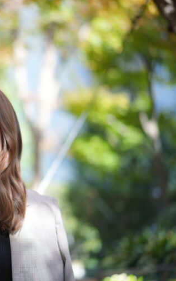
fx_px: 651
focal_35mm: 85
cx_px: -21
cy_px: 140
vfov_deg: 24.3
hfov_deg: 15.0
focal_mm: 55
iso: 800
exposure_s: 1/125
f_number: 1.8
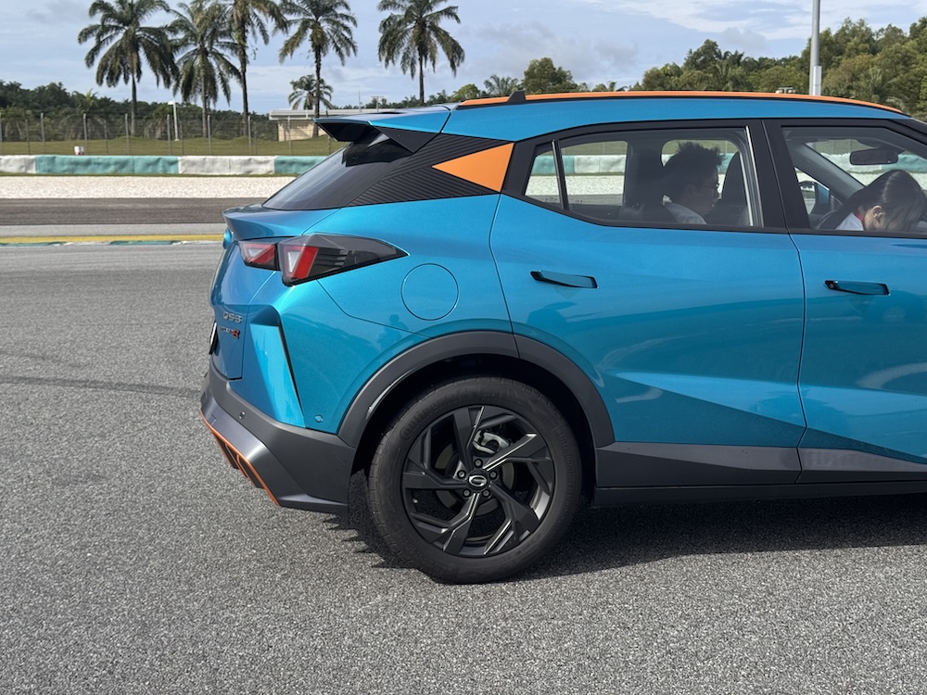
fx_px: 1285
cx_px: 464
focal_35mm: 48
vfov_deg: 30.3
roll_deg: +1.3
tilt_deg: -8.0
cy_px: 348
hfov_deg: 39.7
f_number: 1.78
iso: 64
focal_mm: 6.76
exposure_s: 1/4049
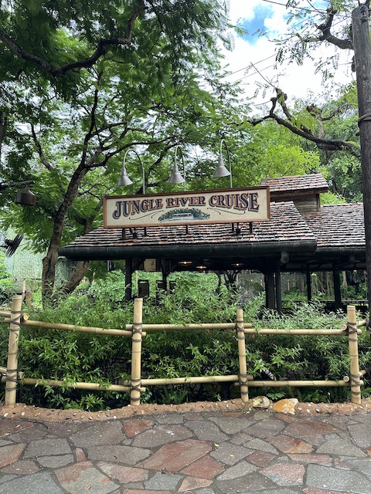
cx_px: 186
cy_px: 247
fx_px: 343
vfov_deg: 71.6
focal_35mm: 24
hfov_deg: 56.8
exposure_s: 1/343
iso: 80
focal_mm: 6.86
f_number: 1.78
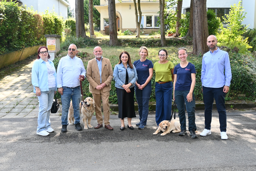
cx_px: 128
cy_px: 86
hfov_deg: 52.2
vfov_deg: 36.2
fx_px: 261
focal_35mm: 37
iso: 180
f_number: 4.2
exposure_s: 1/200
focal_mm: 24.5
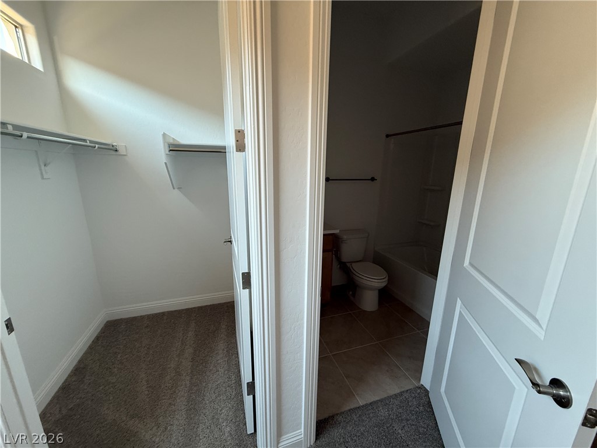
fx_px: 241
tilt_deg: -12.7
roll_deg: -0.5
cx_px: 298
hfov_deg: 102.1
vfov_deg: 85.7
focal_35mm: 14
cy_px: 224
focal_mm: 2.22
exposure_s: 1/60
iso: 250
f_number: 2.2
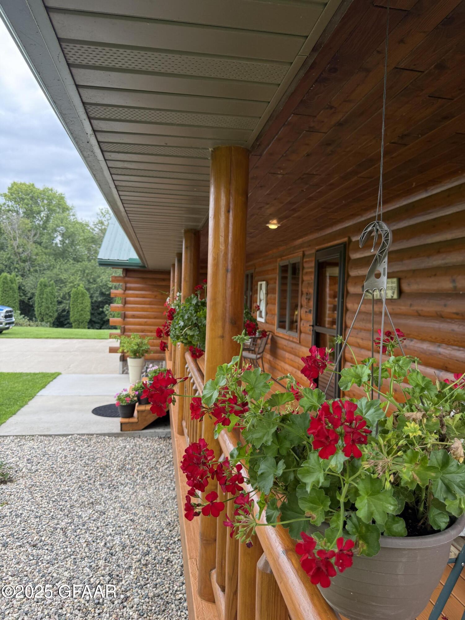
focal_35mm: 24
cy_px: 310
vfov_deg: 71.6
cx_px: 232
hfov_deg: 56.8
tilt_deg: -1.3
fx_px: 430
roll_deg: -2.4
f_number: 1.78
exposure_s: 1/356
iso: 80
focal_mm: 6.76
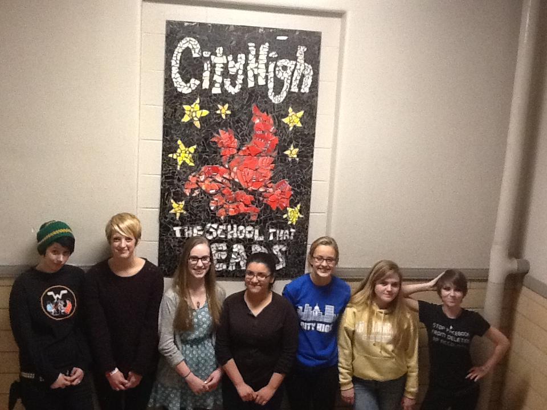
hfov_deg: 42.9
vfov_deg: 32.9
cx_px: 274
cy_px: 205
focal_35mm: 44
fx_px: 695
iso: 250
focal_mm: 2.03
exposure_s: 1/30
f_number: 2.4
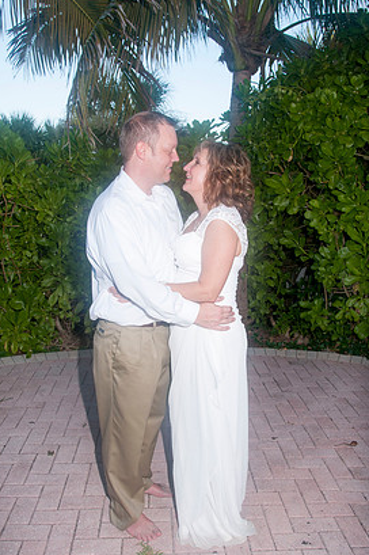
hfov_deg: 39.9
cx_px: 182
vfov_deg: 57.2
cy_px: 288
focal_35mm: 33
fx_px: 508
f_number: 9
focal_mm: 20
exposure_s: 1/125
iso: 200
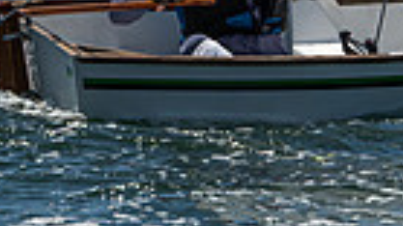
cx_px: 226
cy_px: -311
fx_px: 7017
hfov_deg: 3.3
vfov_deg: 1.8
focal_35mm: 657
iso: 250
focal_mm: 110
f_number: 16
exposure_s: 1/640
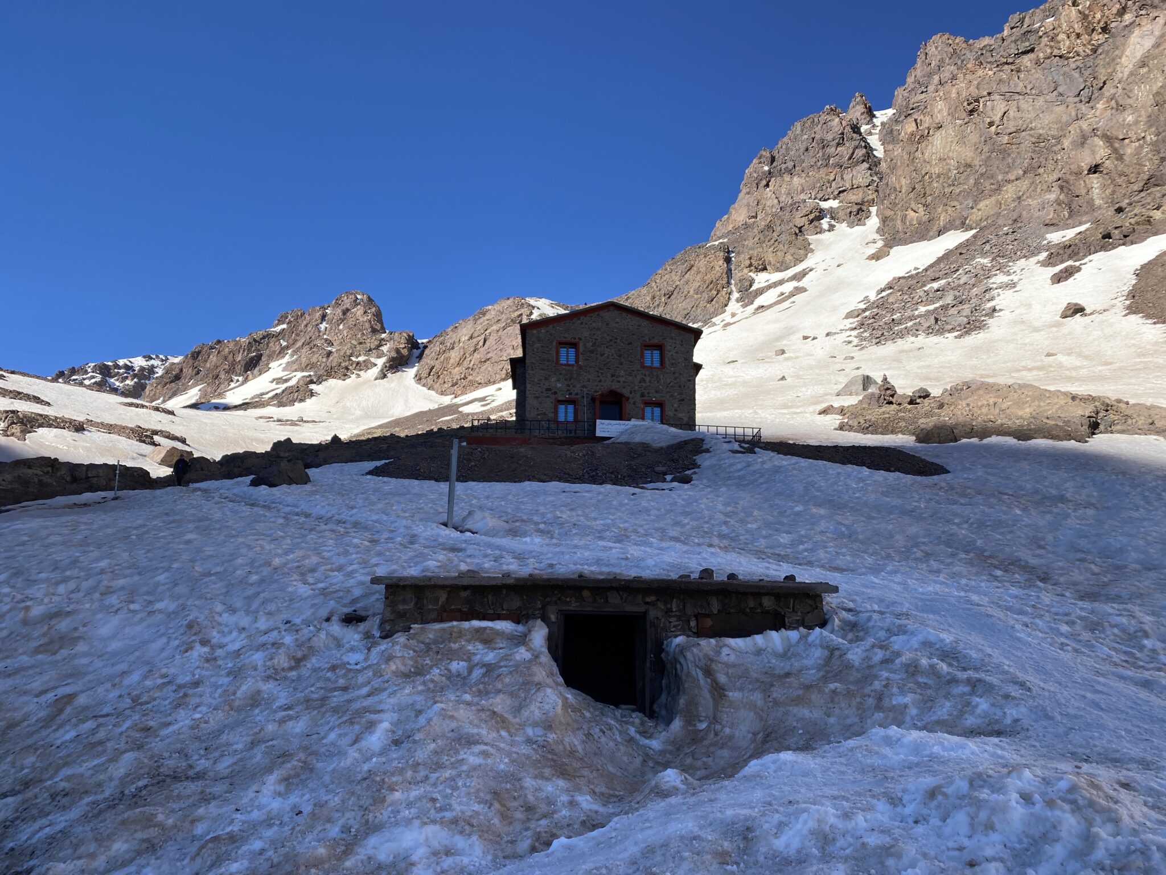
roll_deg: -1.3
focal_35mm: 26
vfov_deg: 53.1
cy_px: 438
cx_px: 583
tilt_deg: +14.3
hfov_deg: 67.3
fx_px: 876
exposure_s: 1/1808
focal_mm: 4.25
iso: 32
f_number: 1.8
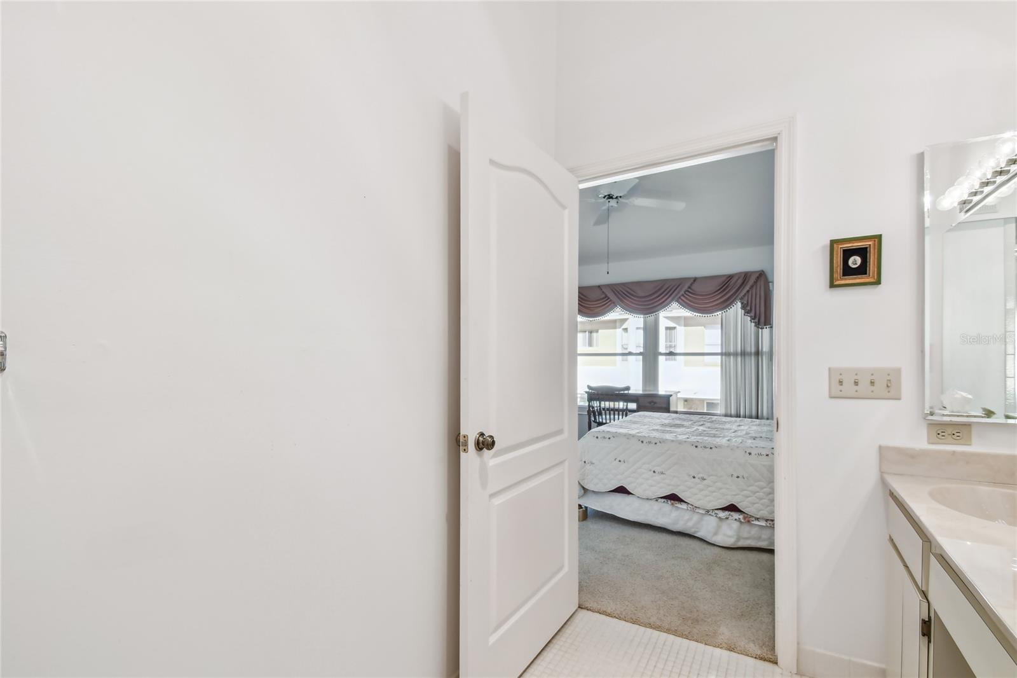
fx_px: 424
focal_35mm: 15
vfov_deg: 77.3
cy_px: 339
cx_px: 508
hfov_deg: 100.4
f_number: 7.1
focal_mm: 10
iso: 100
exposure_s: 1/30
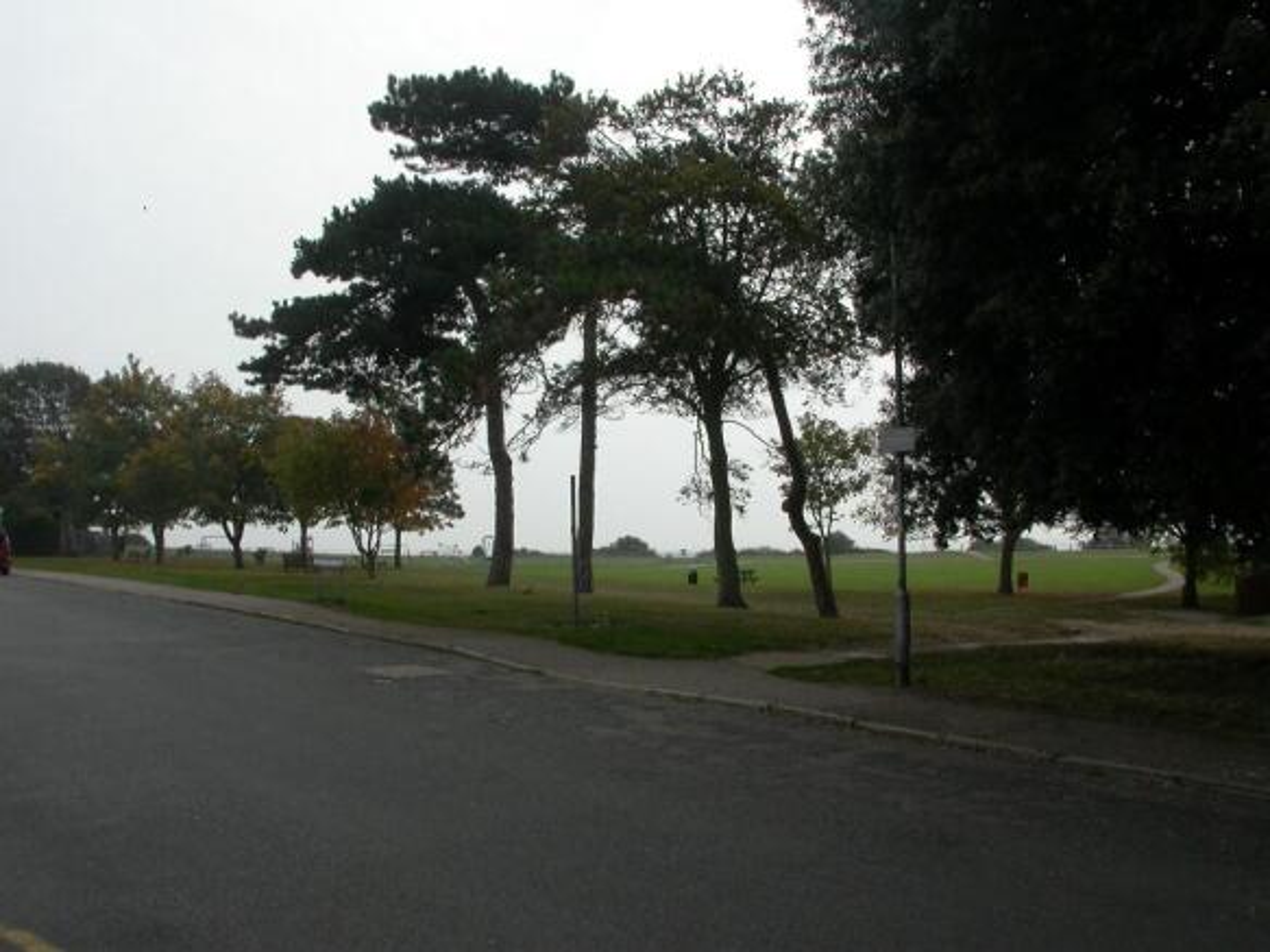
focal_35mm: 45
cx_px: 635
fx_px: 1651
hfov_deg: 42.1
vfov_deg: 32.2
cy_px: 476
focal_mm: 9.5
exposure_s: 1/301
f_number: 7.1
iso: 100
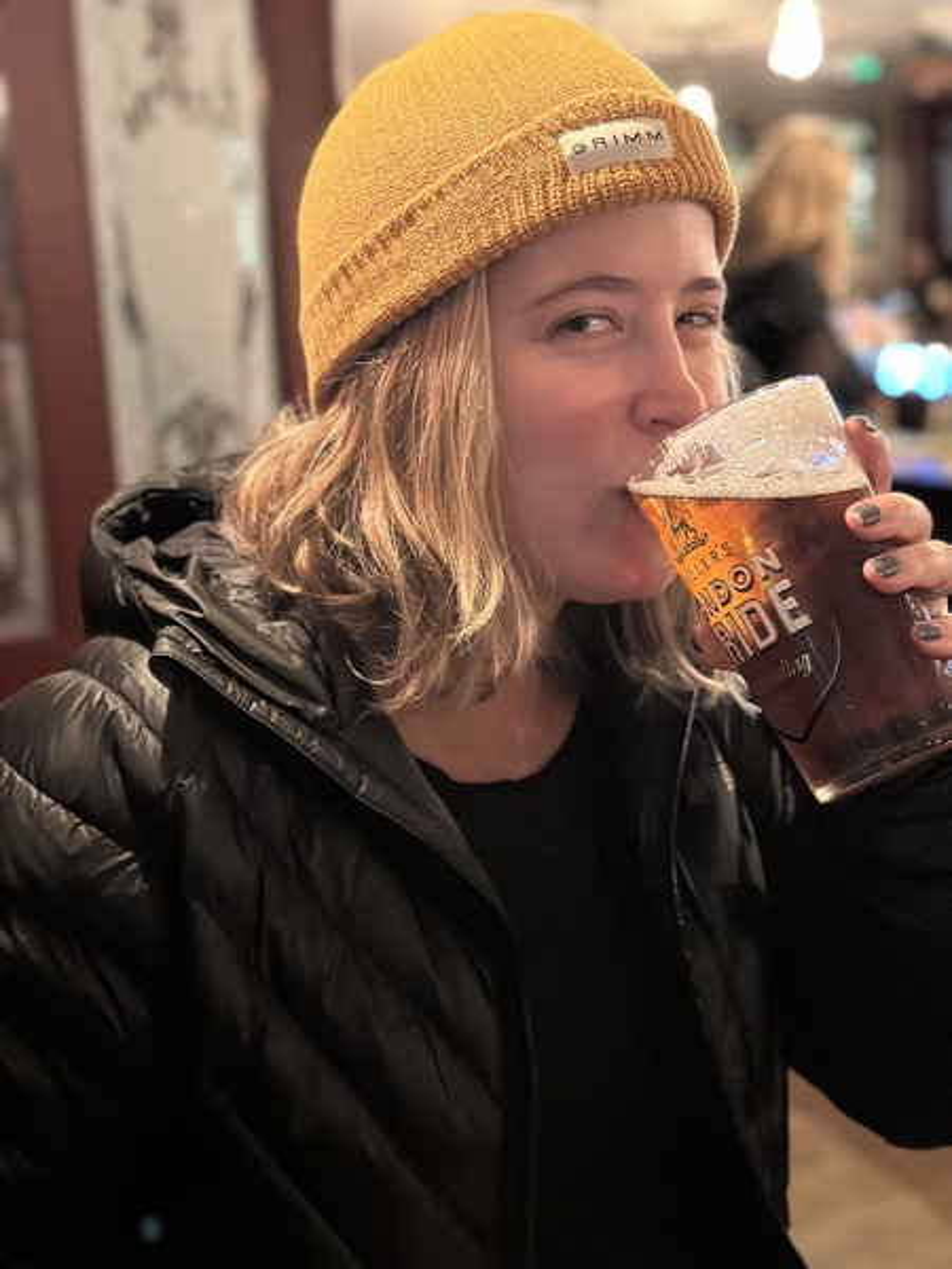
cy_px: 634
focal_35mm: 48
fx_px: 1760
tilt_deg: -10.5
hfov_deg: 30.3
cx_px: 476
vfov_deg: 39.7
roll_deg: +1.3
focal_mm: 6.86
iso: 1000
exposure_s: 1/25
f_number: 1.78
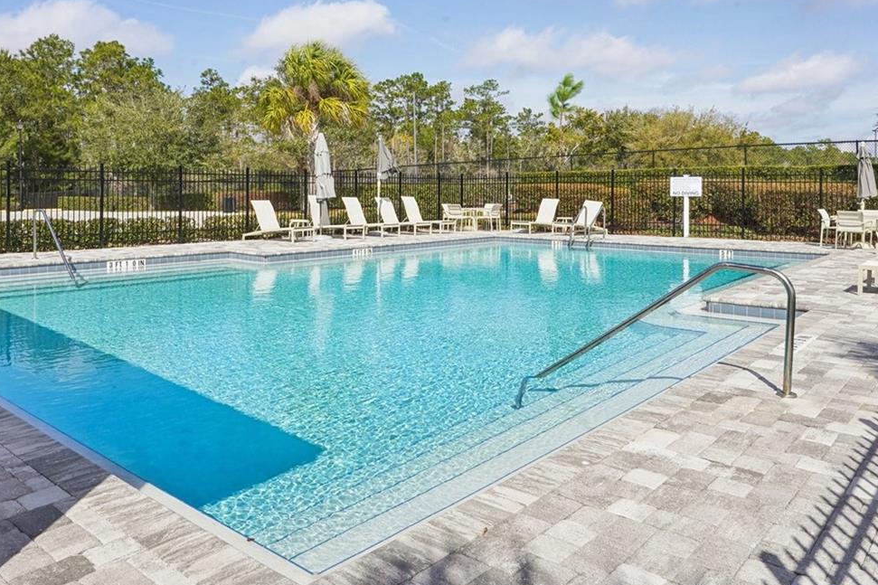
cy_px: 184
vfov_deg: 45.5
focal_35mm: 28
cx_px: 430
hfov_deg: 65.5
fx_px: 683
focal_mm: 17
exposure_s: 1/80
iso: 100
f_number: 20
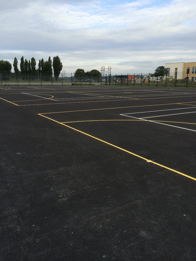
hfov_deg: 46.8
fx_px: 226
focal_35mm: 30
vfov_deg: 60.0
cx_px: 98
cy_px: 130
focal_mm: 4.12
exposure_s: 1/933
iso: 32
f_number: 2.2
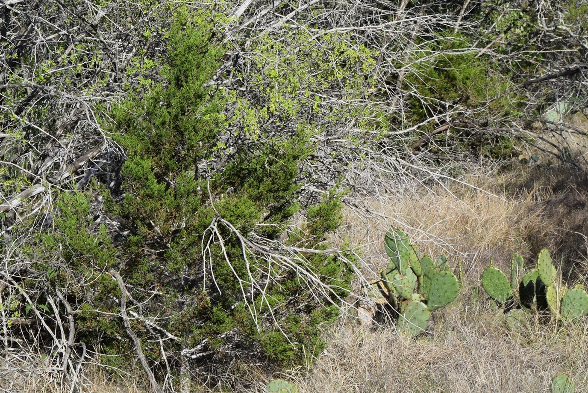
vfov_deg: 11.2
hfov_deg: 16.7
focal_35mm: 123
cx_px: 311
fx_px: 2005
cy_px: 126
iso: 200
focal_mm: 55
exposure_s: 1/320
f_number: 9
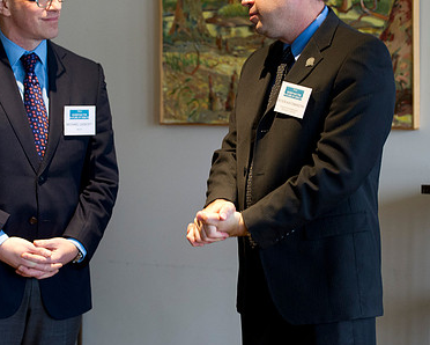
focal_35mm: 149
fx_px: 1897
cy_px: 140
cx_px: 183
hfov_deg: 12.9
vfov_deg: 10.4
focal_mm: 102
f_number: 3.2
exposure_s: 1/100
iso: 2500
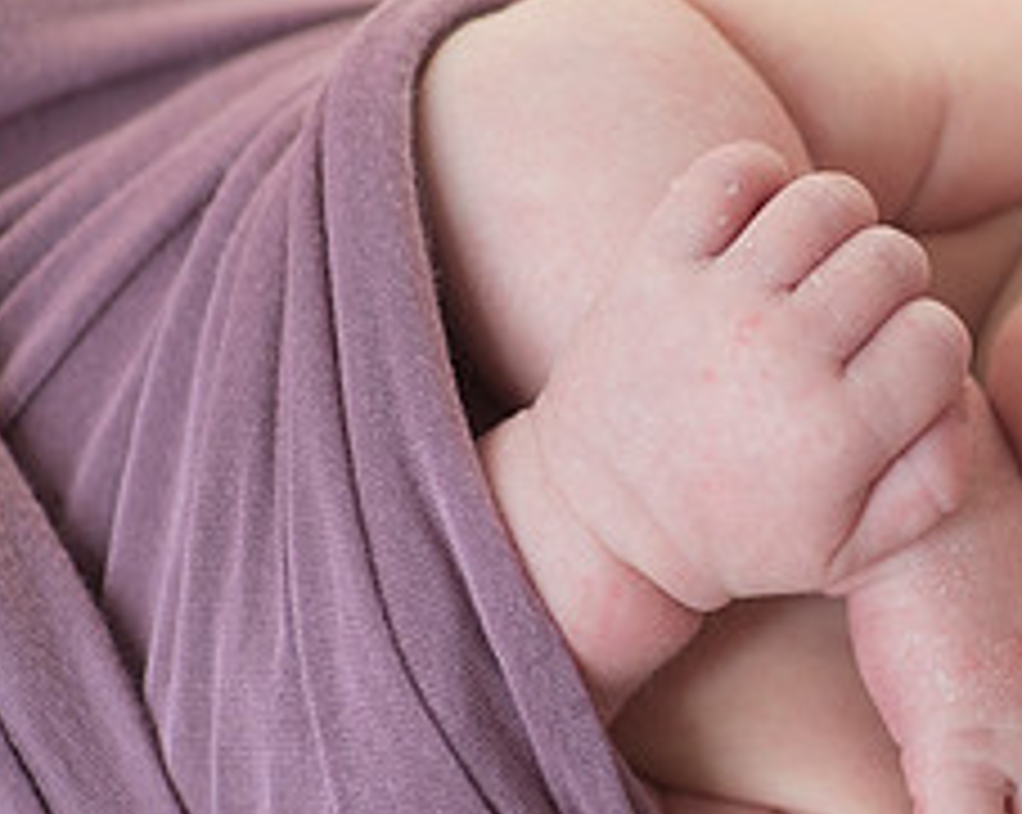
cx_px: 1166
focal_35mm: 216
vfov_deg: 7.1
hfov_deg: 8.9
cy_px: 569
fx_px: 6525
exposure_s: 1/200
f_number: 3.2
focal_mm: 90
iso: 640
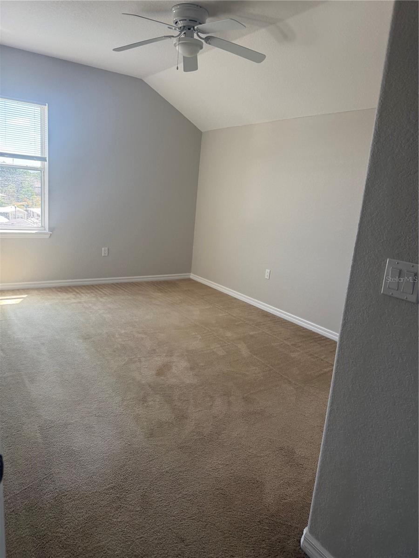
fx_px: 387
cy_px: 279
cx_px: 210
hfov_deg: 56.8
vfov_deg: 71.6
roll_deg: -4.2
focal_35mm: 24
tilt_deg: -16.2
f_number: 1.78
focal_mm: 6.76
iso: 125
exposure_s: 1/202
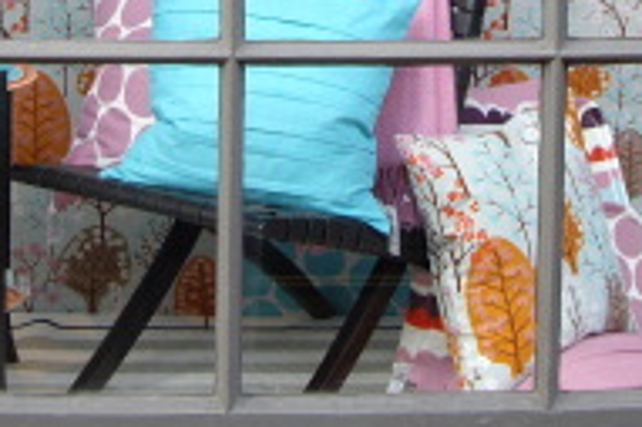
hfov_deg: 19.3
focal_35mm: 106
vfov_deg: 12.4
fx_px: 1889
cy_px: -171
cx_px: 282
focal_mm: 7.9
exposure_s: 1/50
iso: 100
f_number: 2.8
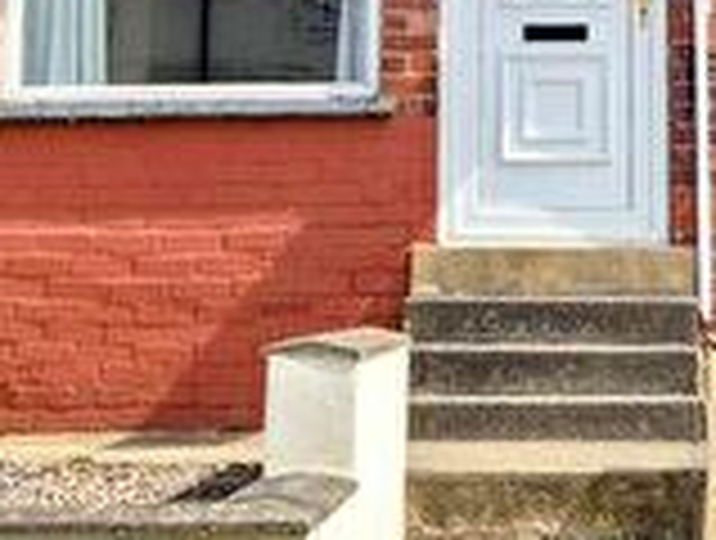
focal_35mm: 101
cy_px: -34
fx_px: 2094
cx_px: 639
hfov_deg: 19.1
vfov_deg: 14.4
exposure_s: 1/3104
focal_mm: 5.4
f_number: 1.8
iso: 80
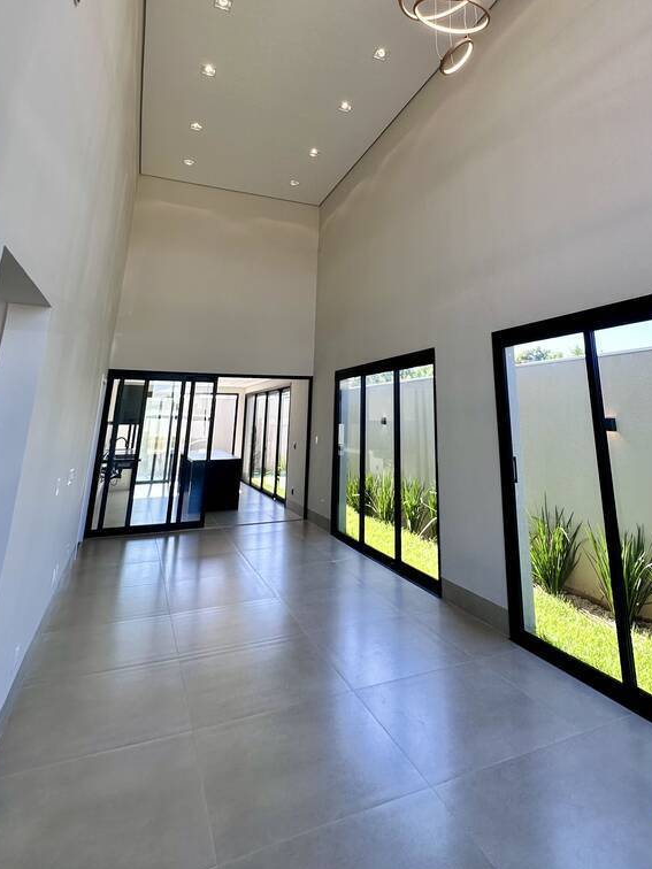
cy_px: 270
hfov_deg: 65.6
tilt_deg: +18.9
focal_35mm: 20
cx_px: 378
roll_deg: -1.5
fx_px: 502
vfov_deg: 78.3
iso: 40
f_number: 2.2
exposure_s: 1/204
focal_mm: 2.22
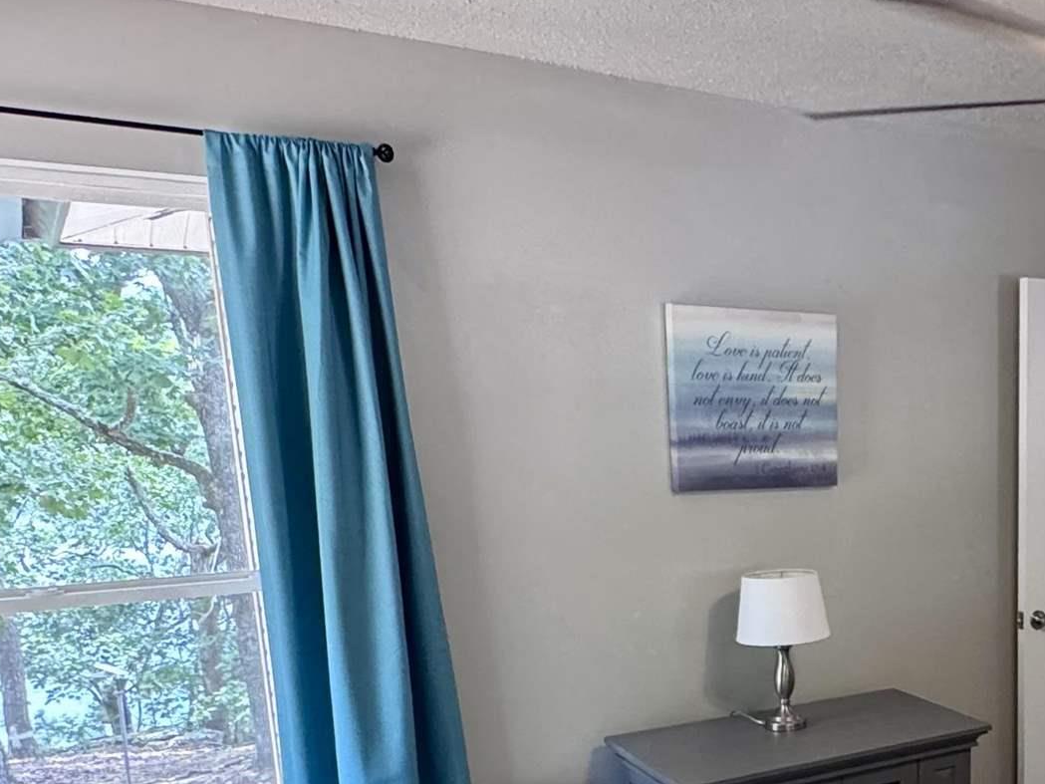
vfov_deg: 34.1
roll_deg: -1.5
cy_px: 626
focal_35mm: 41
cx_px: 1052
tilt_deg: -12.5
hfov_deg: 40.0
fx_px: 1238
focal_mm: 2.22
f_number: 2.2
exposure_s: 1/120
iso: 250
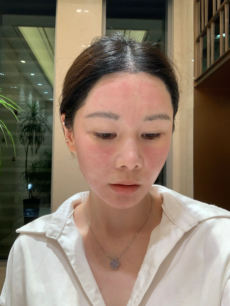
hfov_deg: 44.2
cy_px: 153
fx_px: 283
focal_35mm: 32
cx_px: 115
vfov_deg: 56.8
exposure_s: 1/50
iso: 125
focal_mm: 2.87
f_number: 2.2
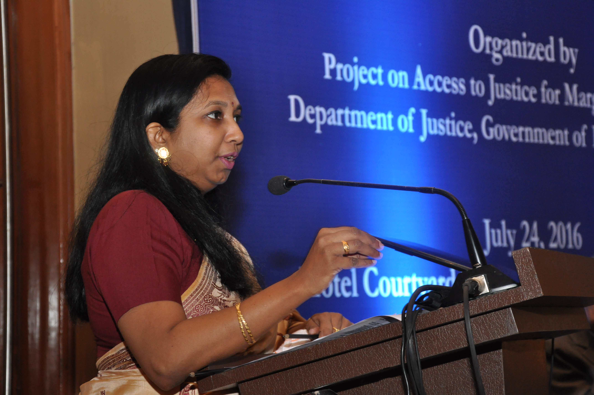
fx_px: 1285
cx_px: 297
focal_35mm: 78
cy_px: 198
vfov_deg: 17.4
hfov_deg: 26.0
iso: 1000
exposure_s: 1/25
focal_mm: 52
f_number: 5.6
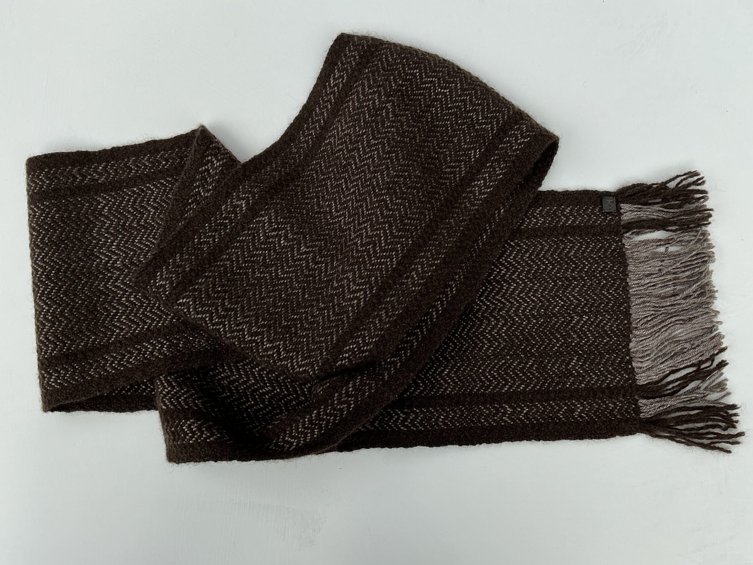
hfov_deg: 55.3
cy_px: 273
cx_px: 389
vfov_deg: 42.9
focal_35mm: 33
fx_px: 718
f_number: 1.8
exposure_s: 1/1035
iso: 25
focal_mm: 3
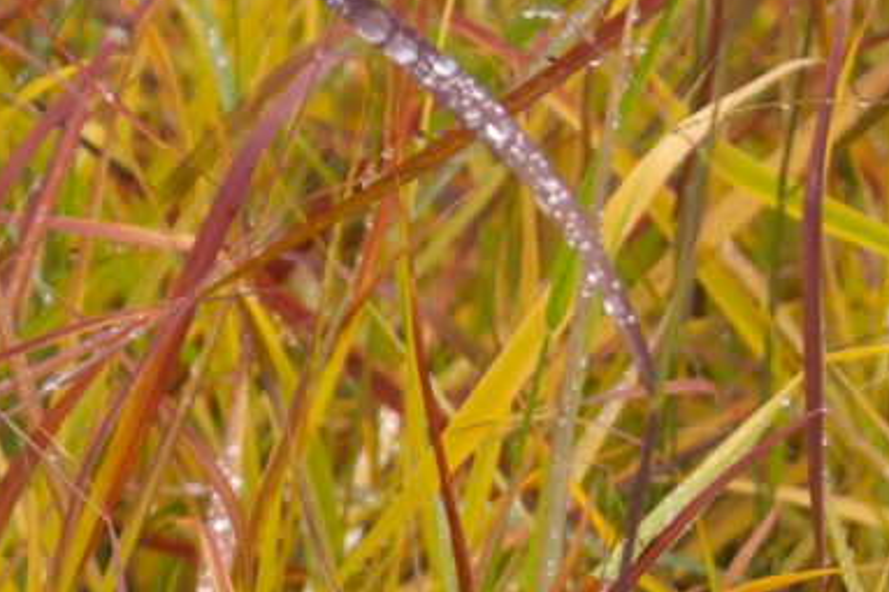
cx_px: -84
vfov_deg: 5.3
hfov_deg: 7.9
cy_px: 279
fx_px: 6382
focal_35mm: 259
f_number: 5.6
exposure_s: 1/125
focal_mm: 55
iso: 100
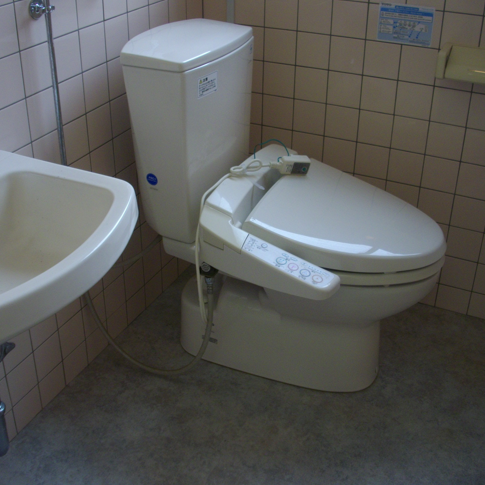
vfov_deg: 38.3
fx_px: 697
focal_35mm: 44
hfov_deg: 38.3
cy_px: 242
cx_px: 217
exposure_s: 1/125
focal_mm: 6.2
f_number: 2.8
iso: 124
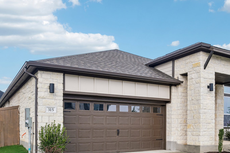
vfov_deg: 36.1
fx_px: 230
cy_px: 114
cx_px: 137
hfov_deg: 52.8
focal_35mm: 36
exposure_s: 1/250
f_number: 8
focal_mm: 16
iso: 400
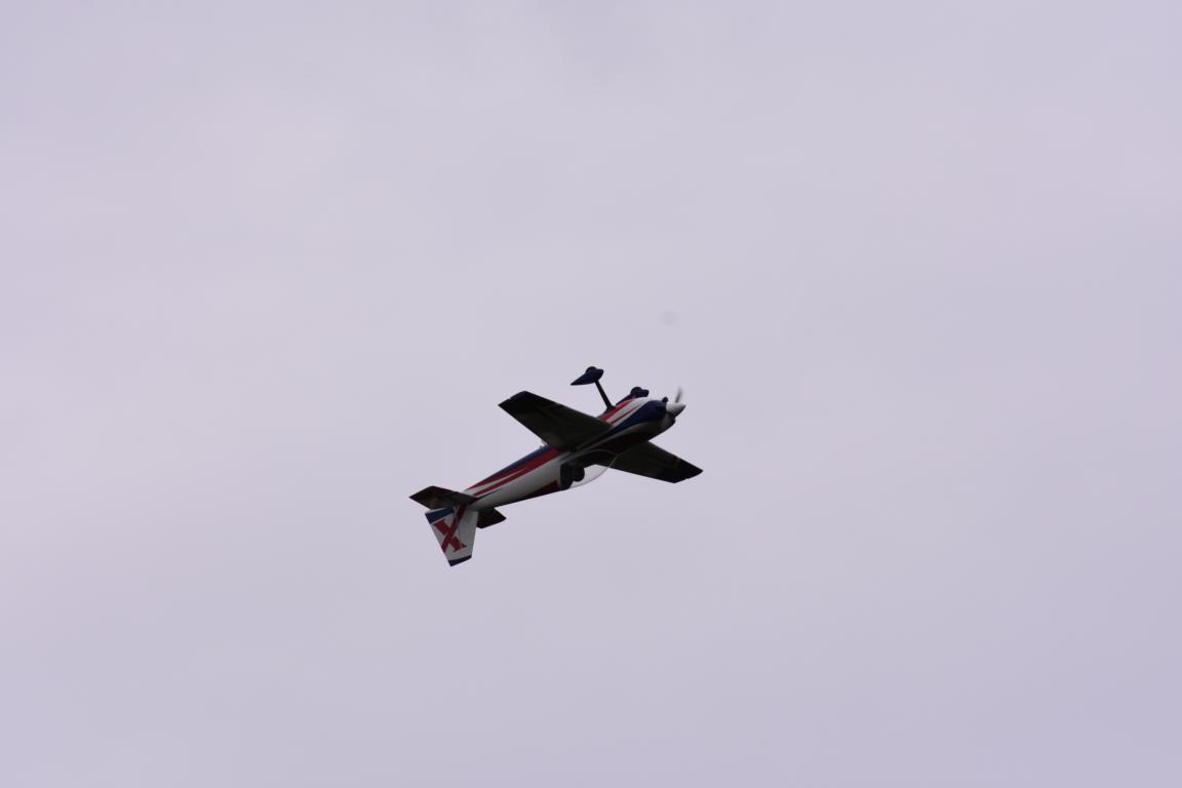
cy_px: 394
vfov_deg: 3.1
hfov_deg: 4.6
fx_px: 14774
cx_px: 591
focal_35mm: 450
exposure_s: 1/4000
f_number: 8
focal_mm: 300
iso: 800
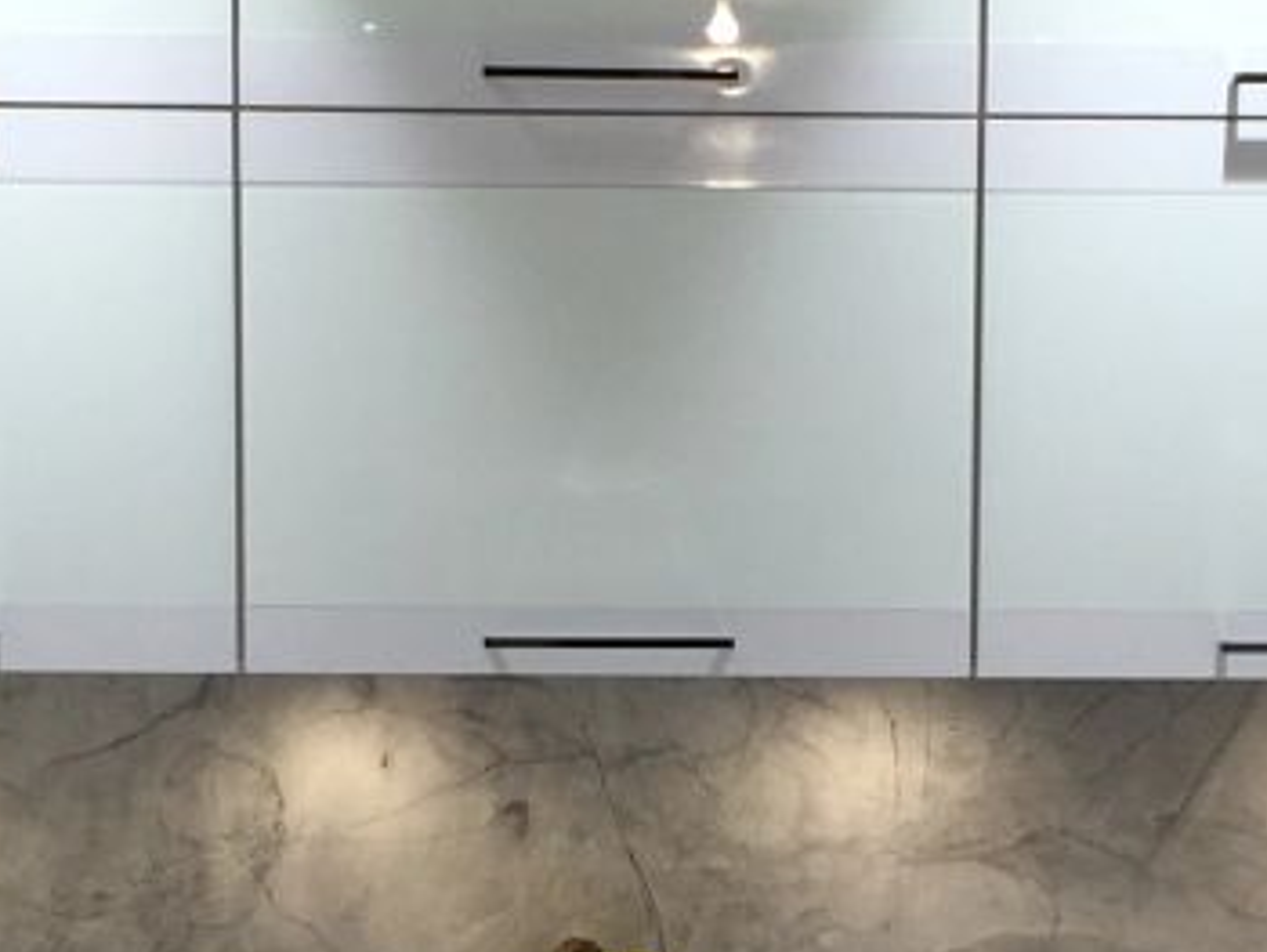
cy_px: 988
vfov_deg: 12.6
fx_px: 4249
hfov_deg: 16.9
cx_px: 760
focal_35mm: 116
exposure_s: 1/60
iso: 40
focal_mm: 4.15
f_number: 2.2
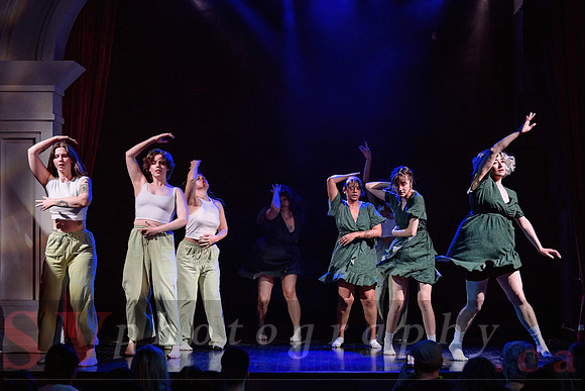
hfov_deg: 18.8
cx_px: 312
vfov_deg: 12.6
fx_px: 1768
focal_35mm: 109
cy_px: 207
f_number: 2.8
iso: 1600
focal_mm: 95
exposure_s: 1/160
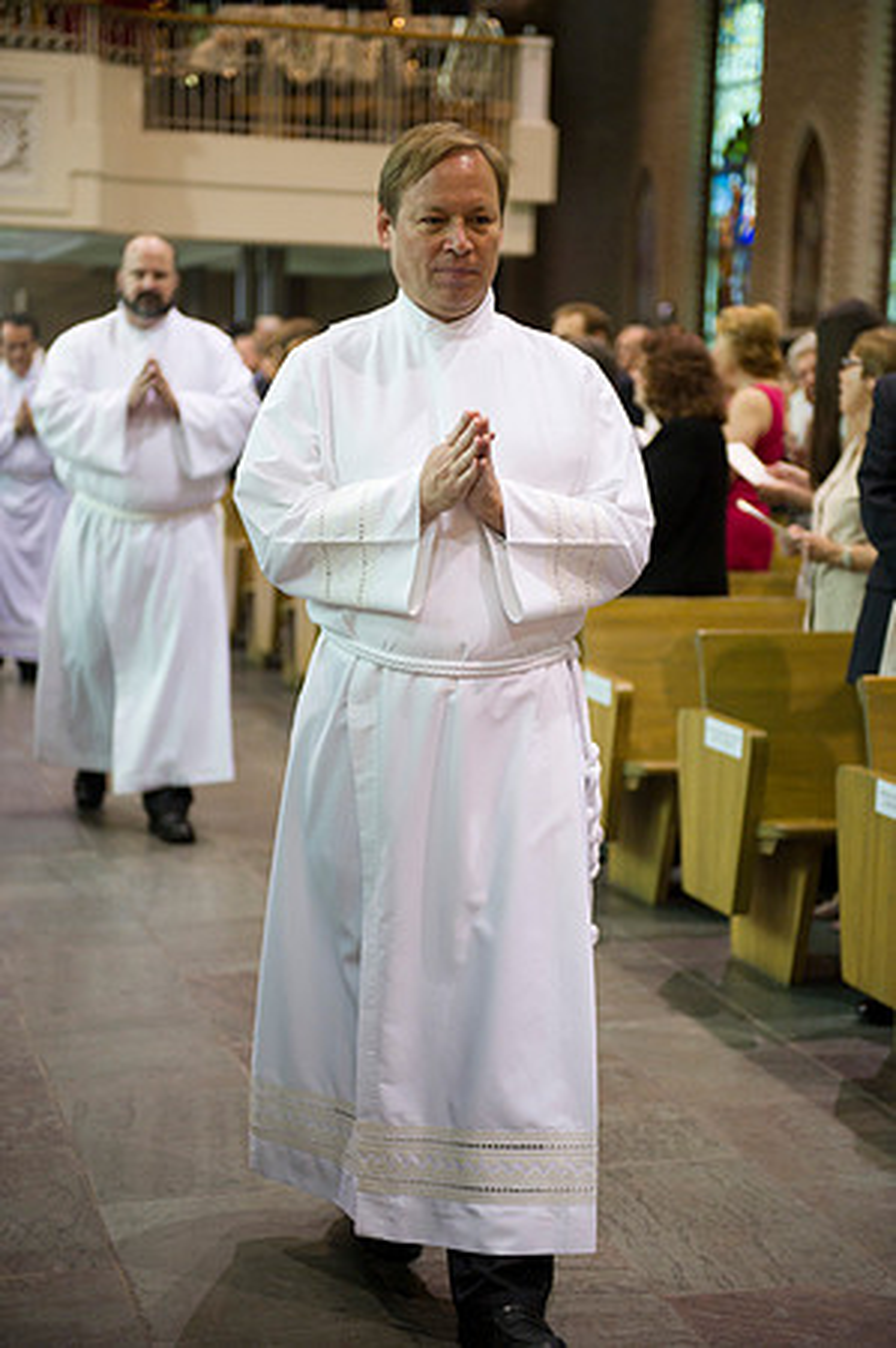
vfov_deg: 32.4
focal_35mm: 62
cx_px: 448
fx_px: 2320
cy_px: 674
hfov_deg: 21.9
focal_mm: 62
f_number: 2.8
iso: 2000
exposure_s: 1/200
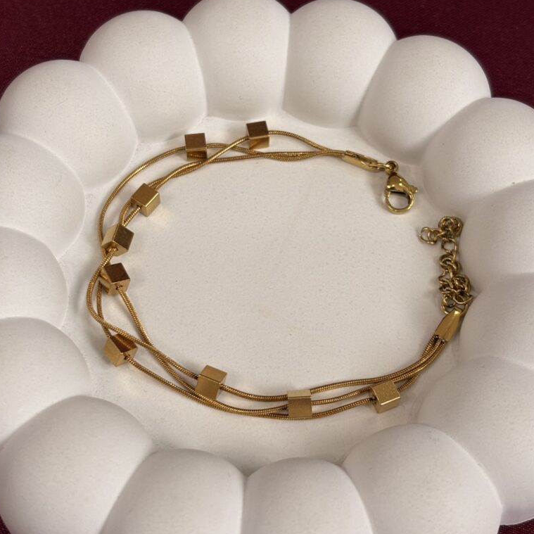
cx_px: 265
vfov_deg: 27.7
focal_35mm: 62
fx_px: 1082
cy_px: 260
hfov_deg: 27.7
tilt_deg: -59.4
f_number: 1.6
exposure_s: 1/78
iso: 50
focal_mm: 5.96
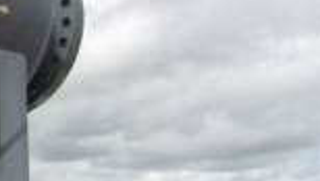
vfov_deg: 9.9
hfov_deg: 15.4
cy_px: 166
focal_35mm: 122
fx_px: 1036
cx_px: -233
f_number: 10.4
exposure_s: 1/320
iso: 200
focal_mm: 4.9
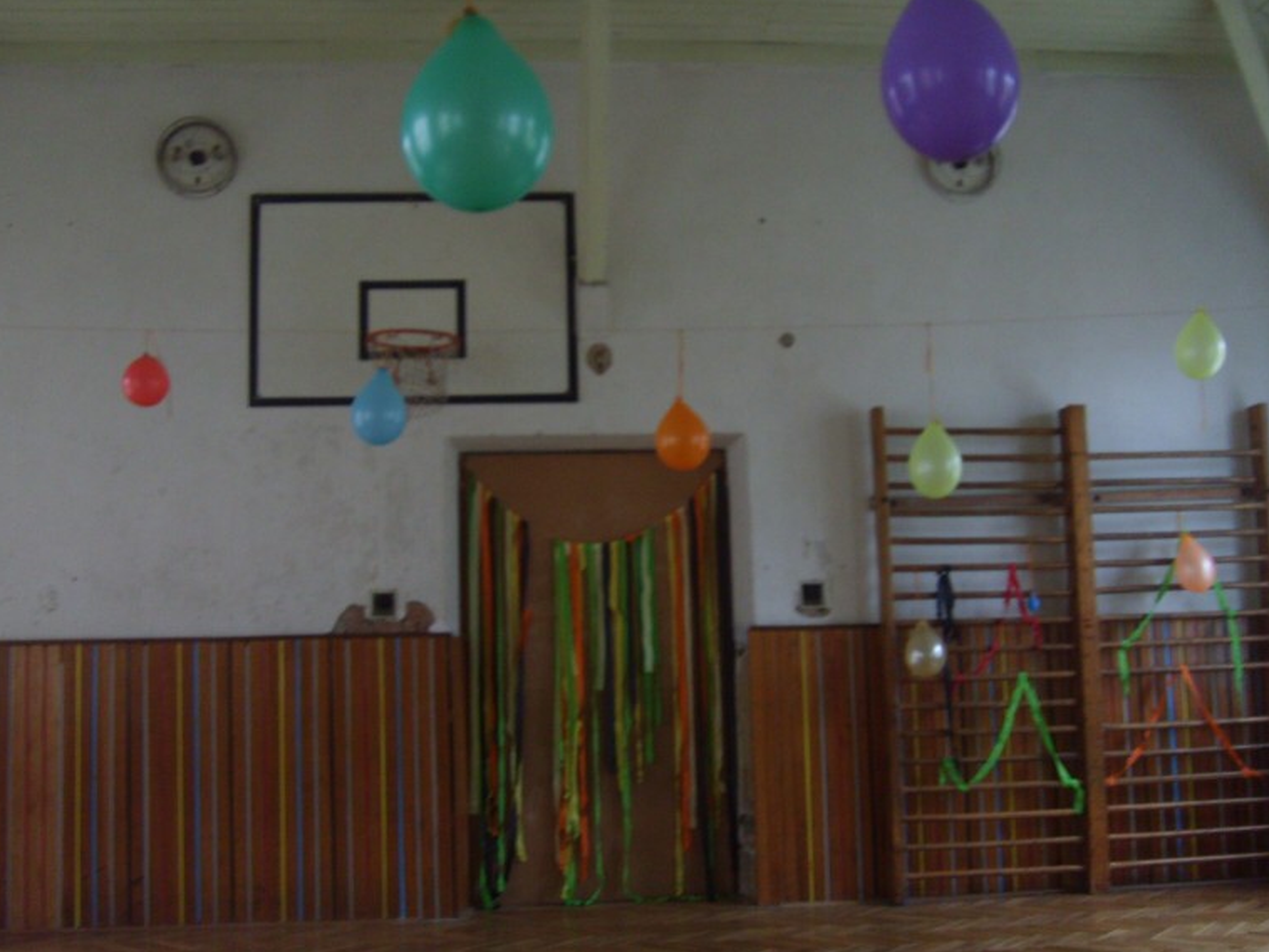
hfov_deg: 50.1
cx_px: 614
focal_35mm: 37
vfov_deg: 38.7
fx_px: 1357
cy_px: 496
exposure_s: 1/30
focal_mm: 5.8
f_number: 2.8
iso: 100
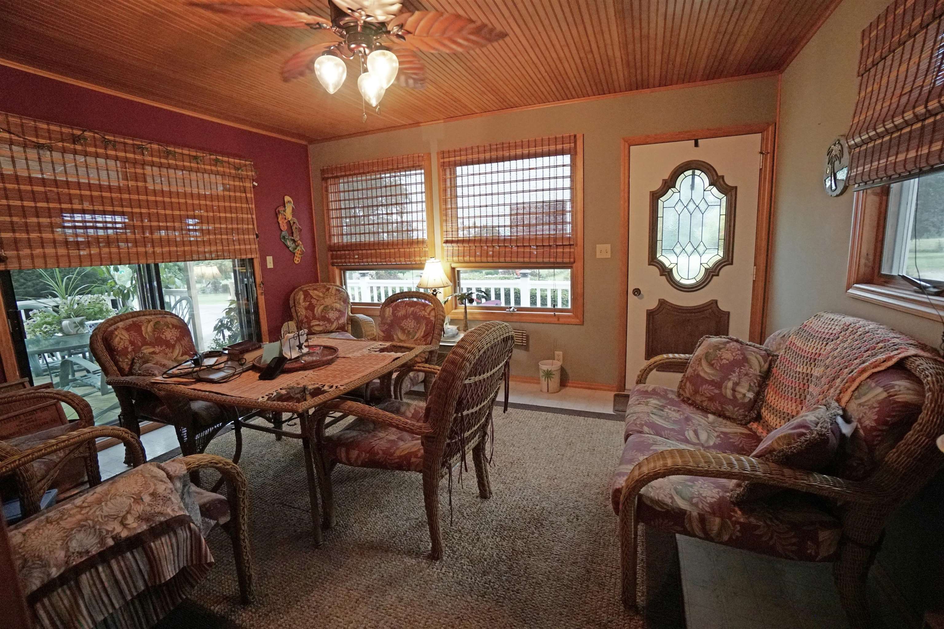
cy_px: 314
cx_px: 472
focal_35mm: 15
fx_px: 393
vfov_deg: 77.3
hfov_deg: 100.4
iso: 4000
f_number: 4
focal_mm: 10
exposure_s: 1/160
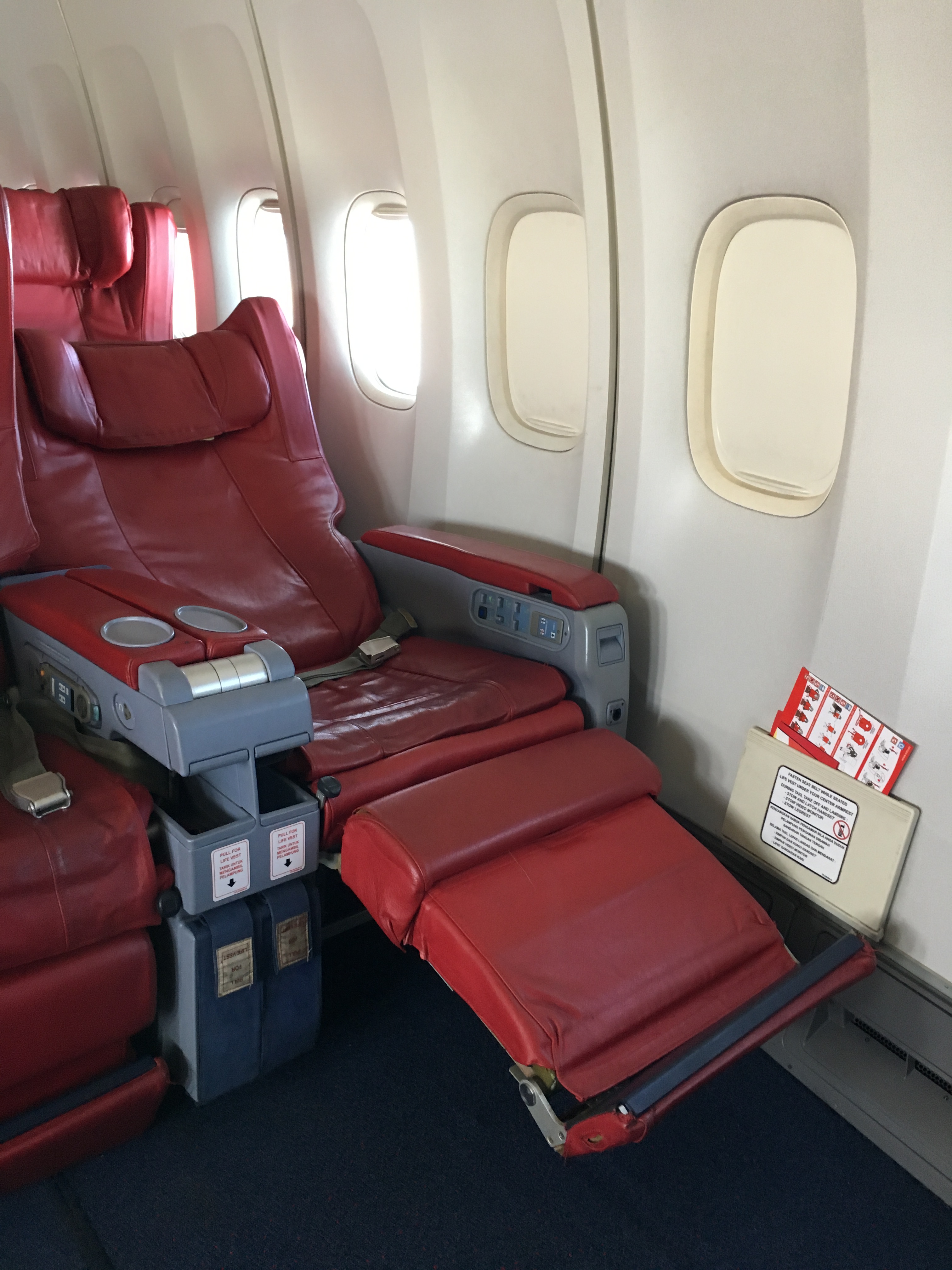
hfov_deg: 48.2
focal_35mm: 29
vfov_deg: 61.7
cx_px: 476
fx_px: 1063
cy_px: 635
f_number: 2.2
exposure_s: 1/33
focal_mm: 4.15
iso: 160
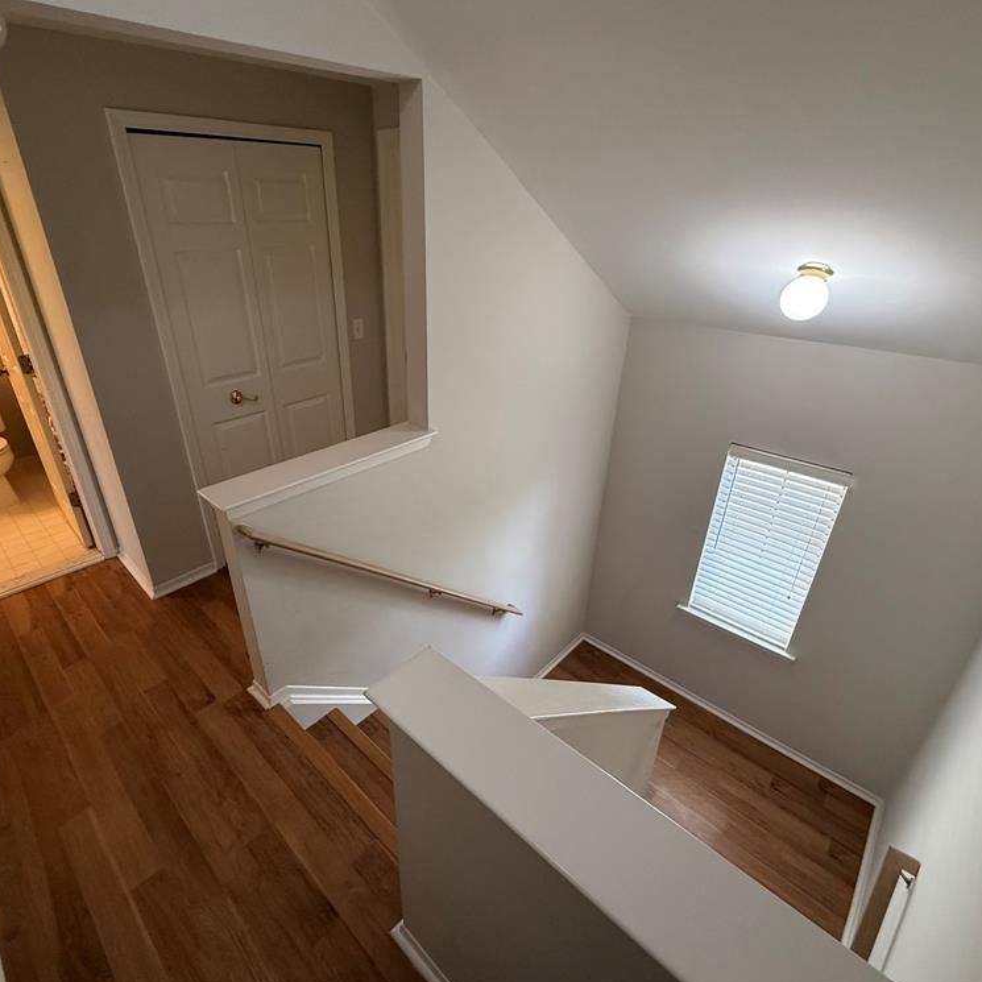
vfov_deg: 84.0
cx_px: 453
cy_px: 484
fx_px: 546
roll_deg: +0.3
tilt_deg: -27.5
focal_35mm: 17
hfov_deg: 83.8
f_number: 2.2
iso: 400
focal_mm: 2.22
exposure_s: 1/120
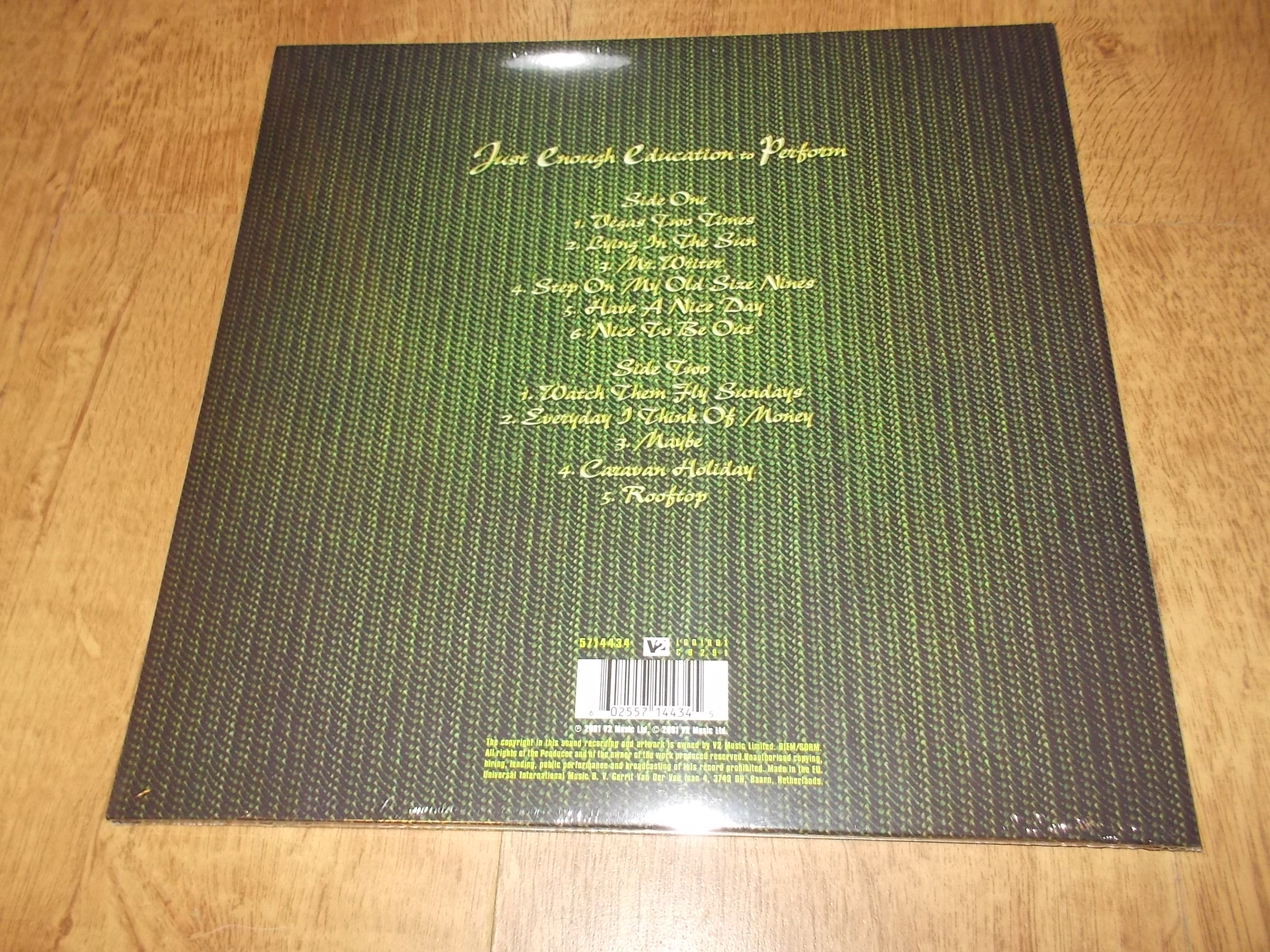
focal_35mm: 29
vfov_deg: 48.2
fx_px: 1064
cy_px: 476
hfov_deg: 61.7
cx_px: 635
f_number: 3.3
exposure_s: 1/30
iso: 200
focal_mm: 4.1
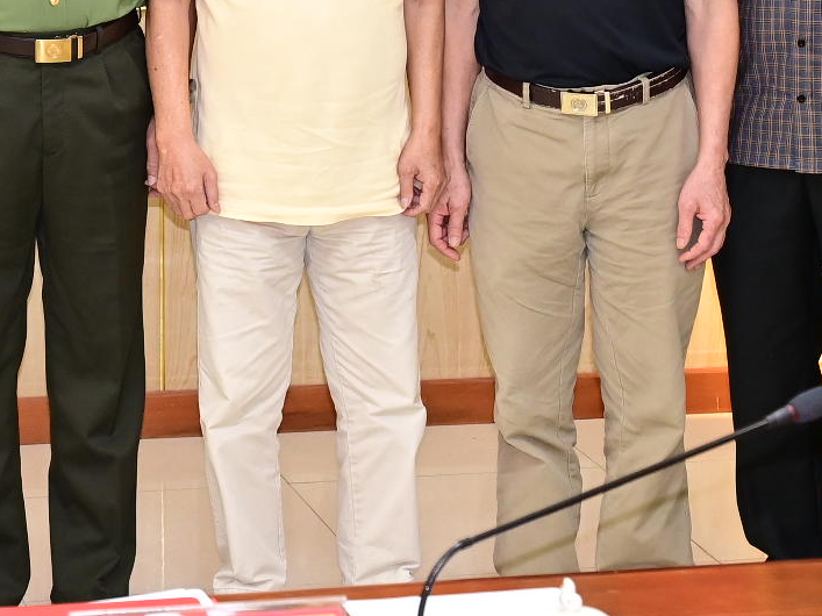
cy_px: -216
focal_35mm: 144
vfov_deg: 10.1
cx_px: -51
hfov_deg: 13.5
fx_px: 3419
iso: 1600
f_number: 4
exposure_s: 1/100
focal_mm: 35
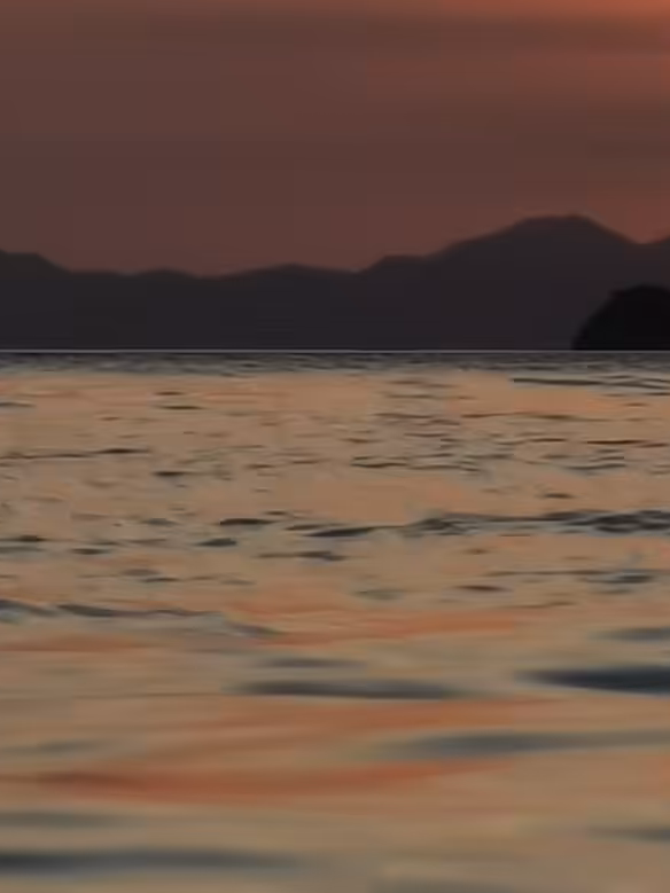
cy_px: 243
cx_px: 1202
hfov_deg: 2.3
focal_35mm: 637
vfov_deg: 3.1
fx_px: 16444
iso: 50
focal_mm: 14.46
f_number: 3.4
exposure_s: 1/370
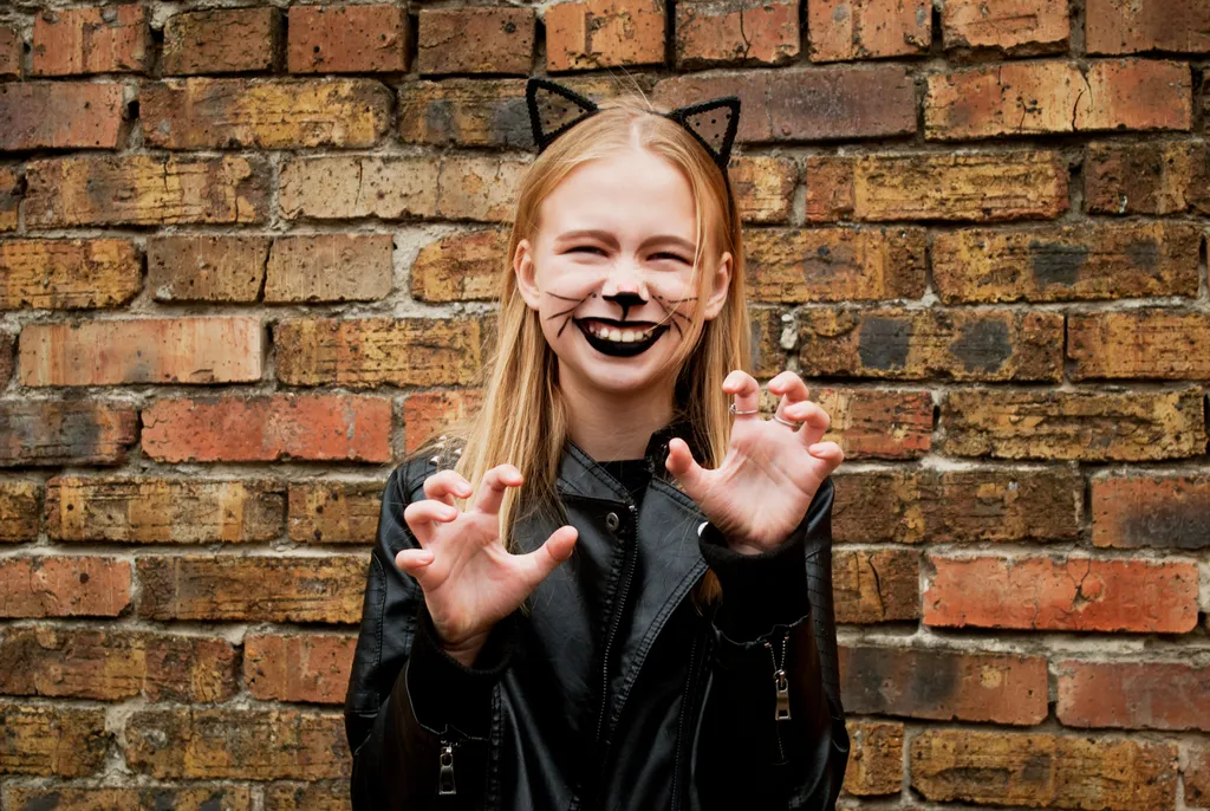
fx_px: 2020
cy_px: 406
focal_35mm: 60
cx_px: 605
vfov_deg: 22.7
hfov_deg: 33.4
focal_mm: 40
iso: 200
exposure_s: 1/125
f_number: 5.3
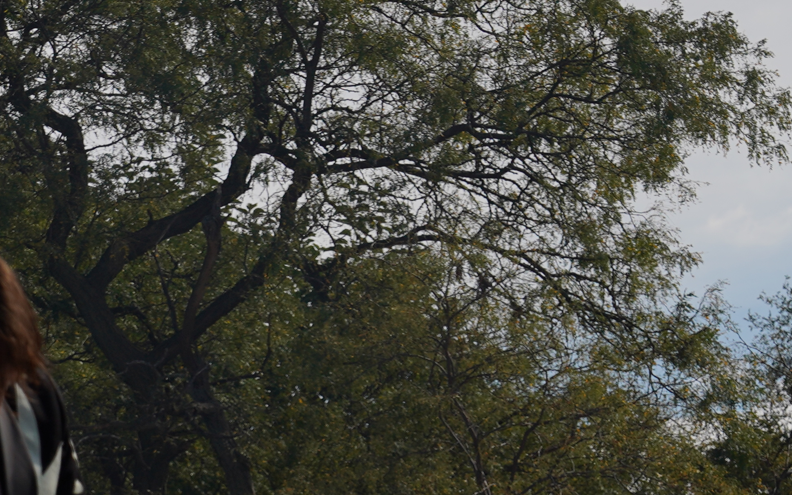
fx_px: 7144
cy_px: 692
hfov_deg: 6.3
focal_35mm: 331
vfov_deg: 4.0
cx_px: 165
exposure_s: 1/640
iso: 100
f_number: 8
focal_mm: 105
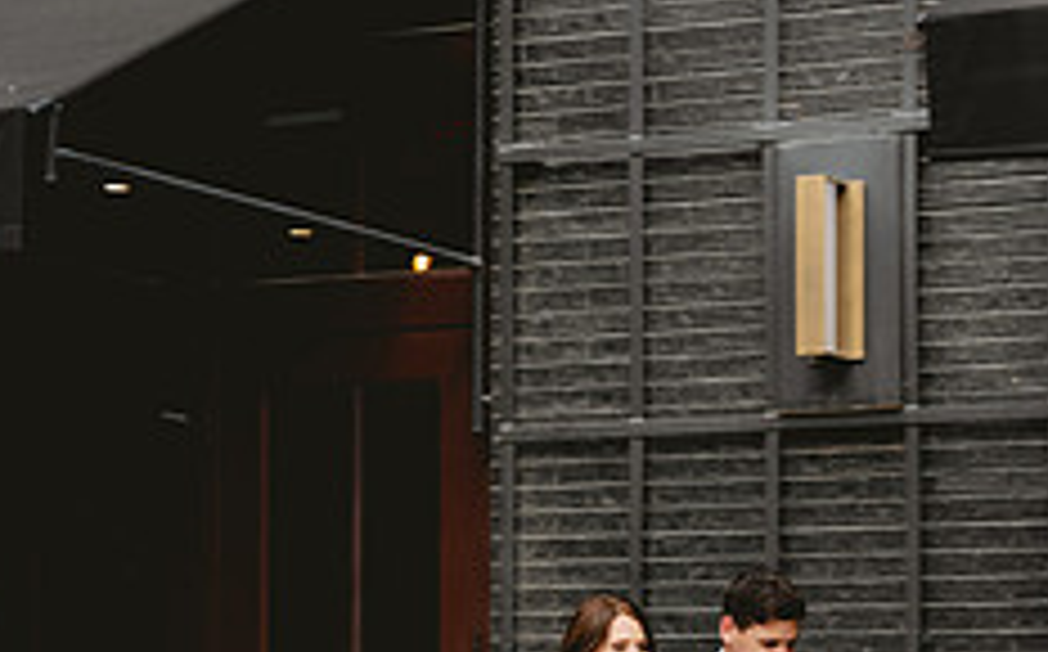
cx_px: 697
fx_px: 3623
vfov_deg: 10.2
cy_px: 594
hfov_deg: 16.4
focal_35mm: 127
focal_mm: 50
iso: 50
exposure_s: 1/50
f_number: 5
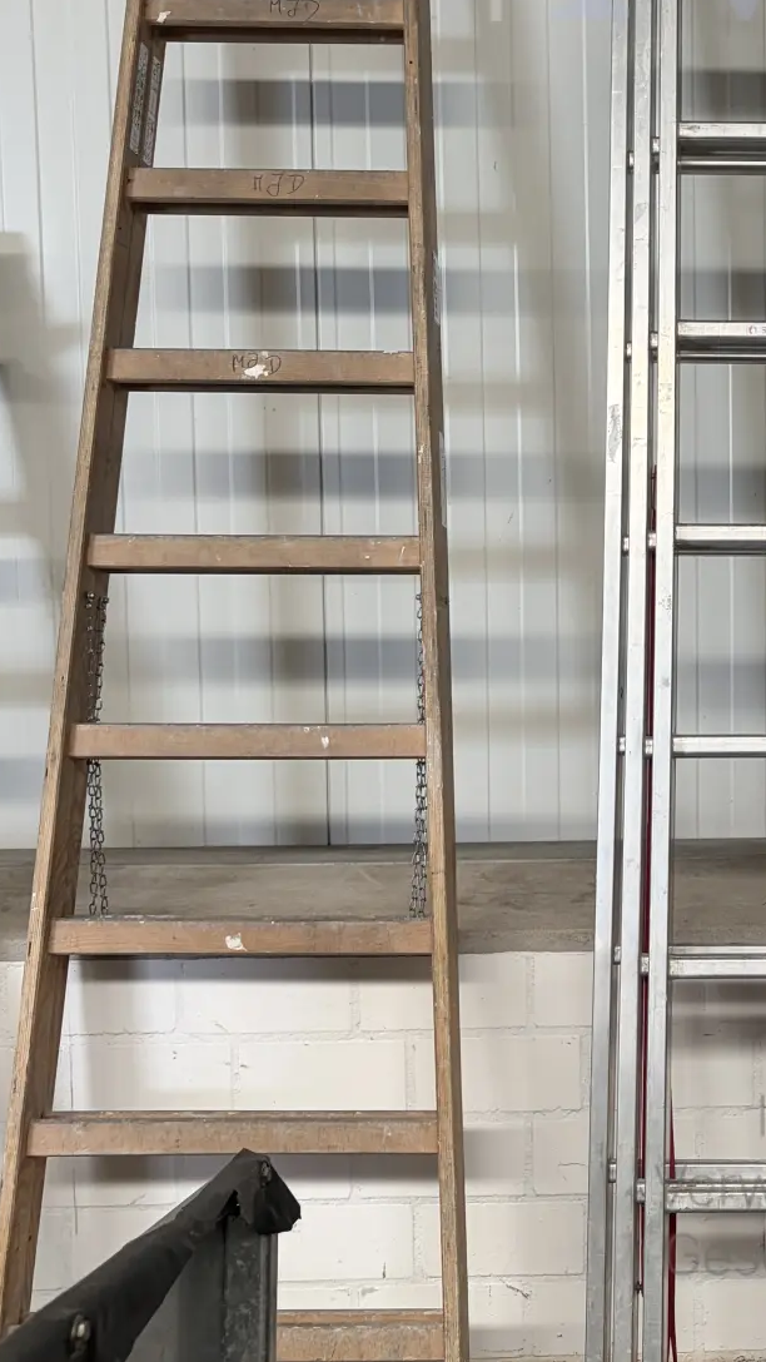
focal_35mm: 50
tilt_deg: -4.8
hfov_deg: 22.6
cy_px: 556
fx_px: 1805
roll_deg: -0.4
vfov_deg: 41.2
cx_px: 832
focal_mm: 5.96
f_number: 1.6
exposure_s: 1/122
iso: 80
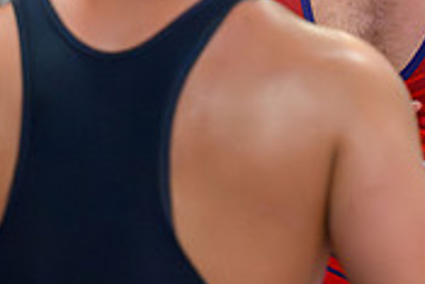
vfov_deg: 2.4
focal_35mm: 580
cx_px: 511
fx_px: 6853
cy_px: -38
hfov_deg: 3.5
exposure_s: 1/800
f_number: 2.8
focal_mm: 140
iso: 12800
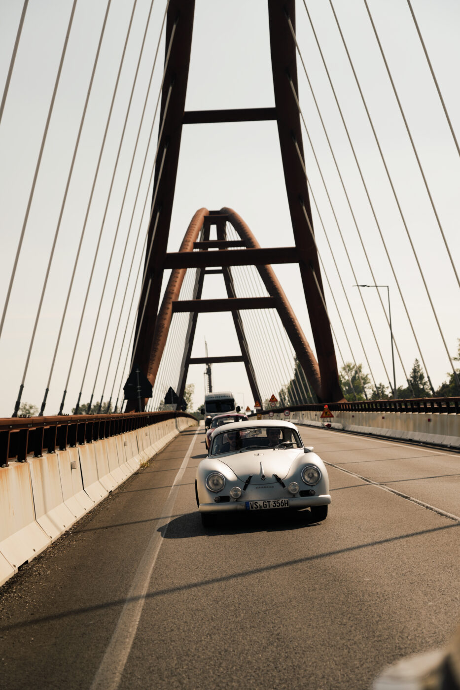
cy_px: 345
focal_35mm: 65
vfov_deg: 31.0
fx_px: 1246
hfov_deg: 20.9
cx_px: 230
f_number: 4
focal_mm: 65
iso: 100
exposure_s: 1/800
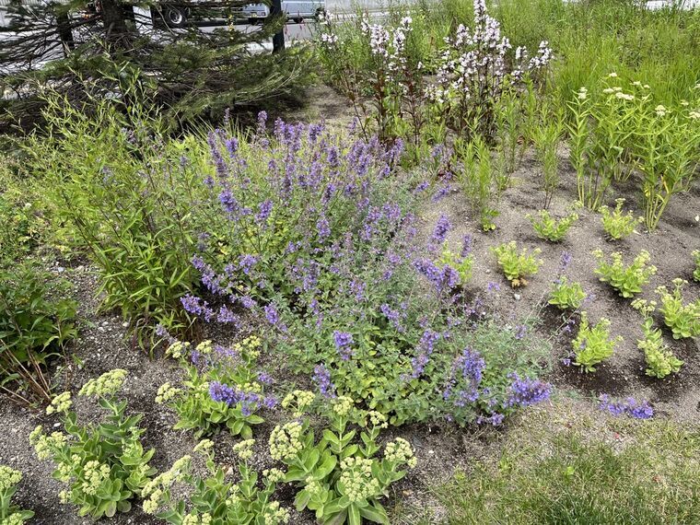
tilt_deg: -28.2
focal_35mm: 26
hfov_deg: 67.3
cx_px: 350
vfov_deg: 53.1
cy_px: 262
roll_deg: +0.7
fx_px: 526
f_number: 1.6
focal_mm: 5.1
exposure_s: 1/1325
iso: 50
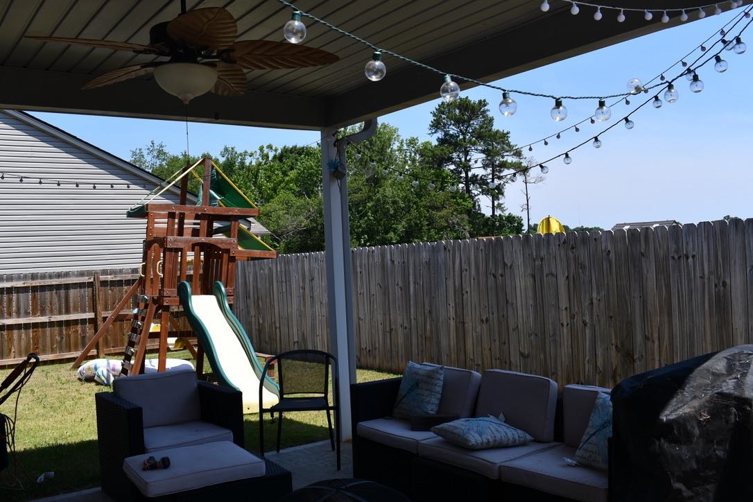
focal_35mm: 33
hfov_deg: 57.2
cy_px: 251
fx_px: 690
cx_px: 376
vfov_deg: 40.0
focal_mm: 22
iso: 100
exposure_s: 1/250
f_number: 8
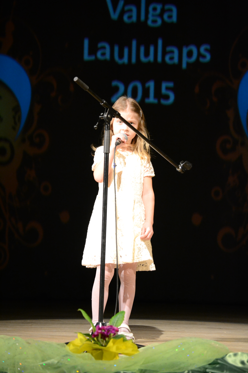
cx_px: 124
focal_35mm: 128
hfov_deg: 10.8
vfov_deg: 16.1
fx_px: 1317
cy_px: 186
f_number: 5
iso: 1600
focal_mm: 85
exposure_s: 1/50
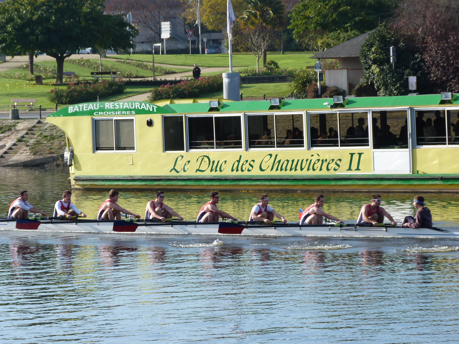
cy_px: 172
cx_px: 230
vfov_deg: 9.4
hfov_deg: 12.5
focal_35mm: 158
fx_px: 2095
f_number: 5
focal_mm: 28.4
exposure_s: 1/250
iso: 80
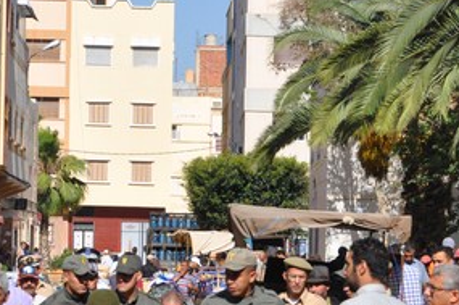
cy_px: 272
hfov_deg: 11.1
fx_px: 2356
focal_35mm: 185
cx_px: 301
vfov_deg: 7.4
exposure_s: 1/400
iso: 200
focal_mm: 55
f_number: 10
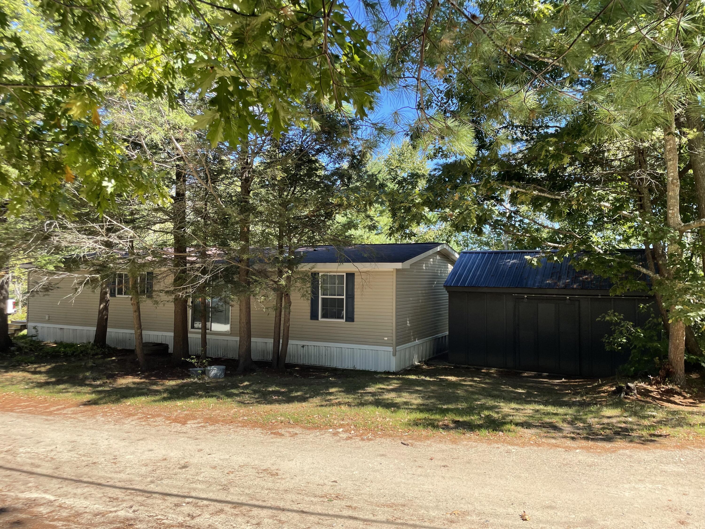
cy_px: 264
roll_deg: -0.1
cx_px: 352
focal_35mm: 26
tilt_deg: +1.8
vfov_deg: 53.1
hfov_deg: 67.3
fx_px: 530
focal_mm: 4.2
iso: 32
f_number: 1.6
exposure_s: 1/764
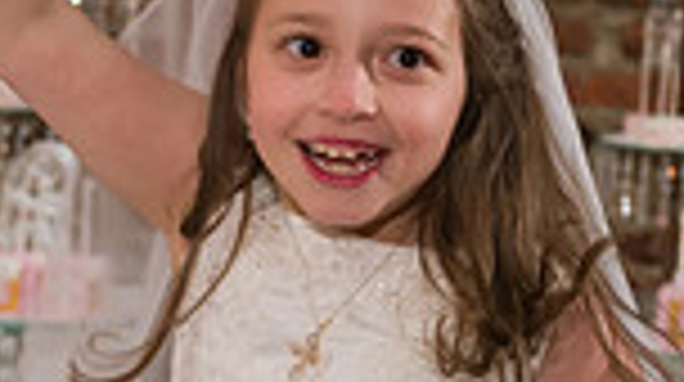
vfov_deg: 8.4
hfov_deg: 14.9
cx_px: 387
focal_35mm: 144
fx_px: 2608
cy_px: 173
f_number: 3.2
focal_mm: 36
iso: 1000
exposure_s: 1/125
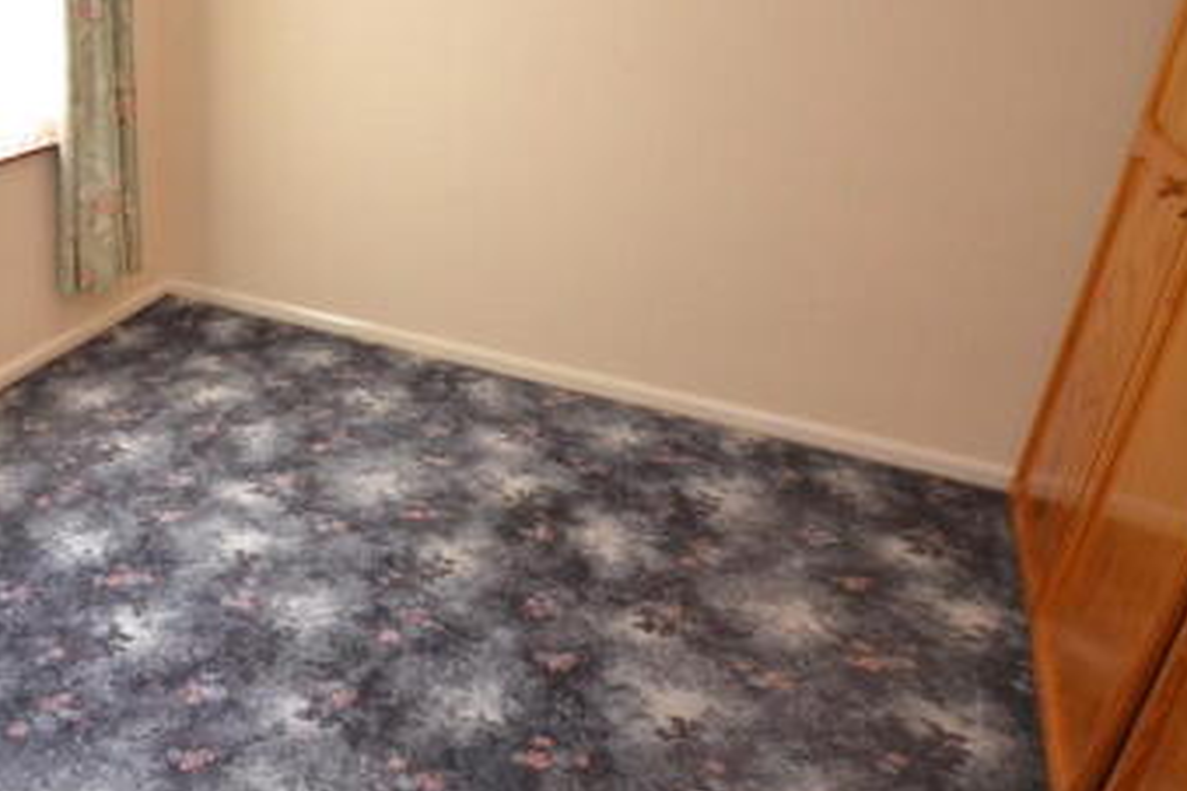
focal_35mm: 29
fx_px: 956
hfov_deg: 55.8
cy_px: 306
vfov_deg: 44.7
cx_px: 135
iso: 1800
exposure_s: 1/60
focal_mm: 10
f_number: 4
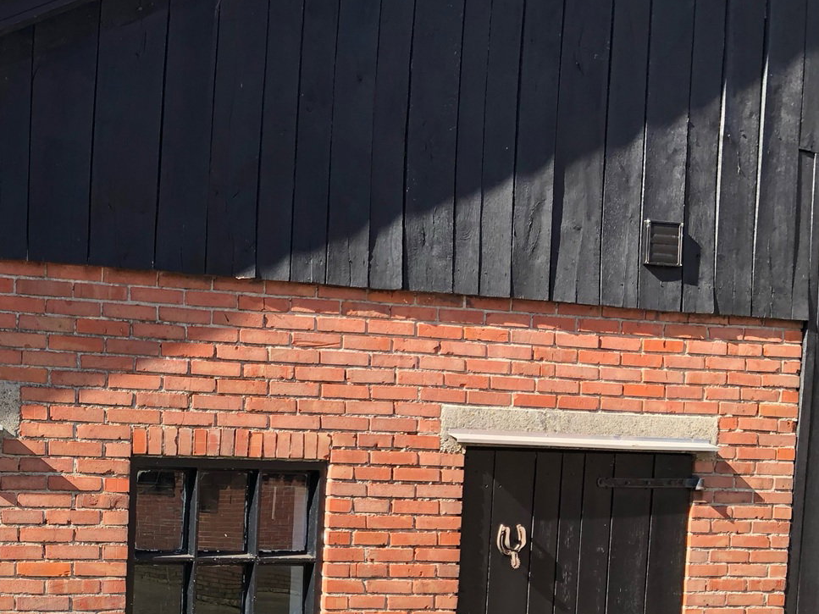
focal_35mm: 55
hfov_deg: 32.4
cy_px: 586
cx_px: 19
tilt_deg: -4.8
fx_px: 1301
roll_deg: -1.3
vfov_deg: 25.5
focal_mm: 3.99
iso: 20
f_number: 1.8
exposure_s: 1/366
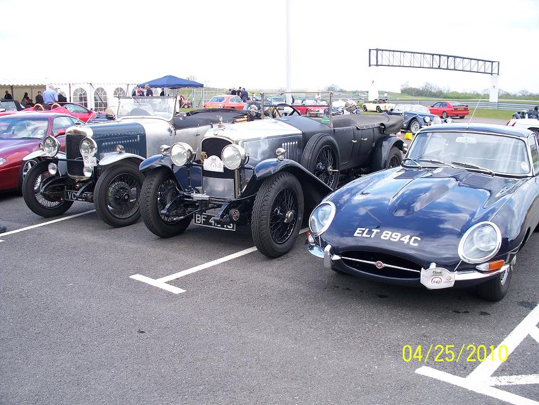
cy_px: 202
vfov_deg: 39.7
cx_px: 270
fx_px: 561
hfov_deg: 51.3
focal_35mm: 36
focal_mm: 7.54
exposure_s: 1/250
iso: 64
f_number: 2.8
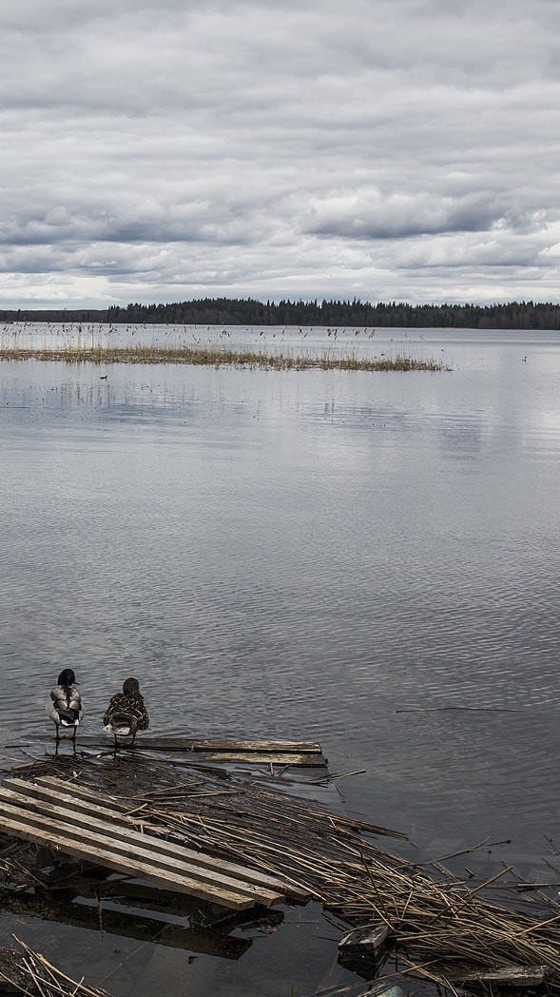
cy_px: 506
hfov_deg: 20.2
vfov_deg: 37.2
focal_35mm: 56
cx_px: -99
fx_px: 1479
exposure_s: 1/80
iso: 64
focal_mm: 35
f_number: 8
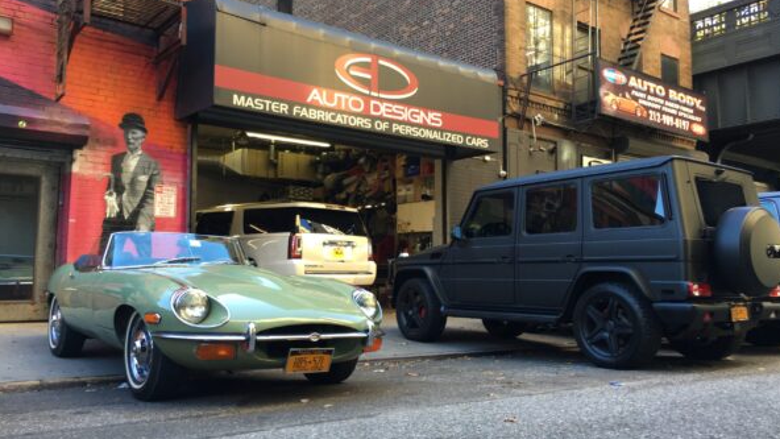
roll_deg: -0.7
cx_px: 393
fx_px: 662
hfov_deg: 61.0
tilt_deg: +5.2
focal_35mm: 32
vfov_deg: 36.7
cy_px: 214
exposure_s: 1/60
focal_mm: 4.15
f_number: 2.2
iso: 32
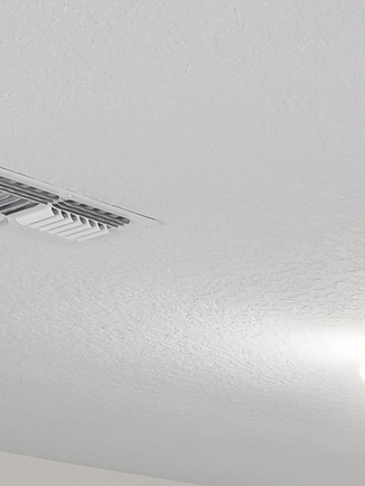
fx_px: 1306
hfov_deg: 12.5
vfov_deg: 18.7
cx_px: 880
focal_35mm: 93
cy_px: 718
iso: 400
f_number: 8
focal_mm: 14
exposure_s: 1/6
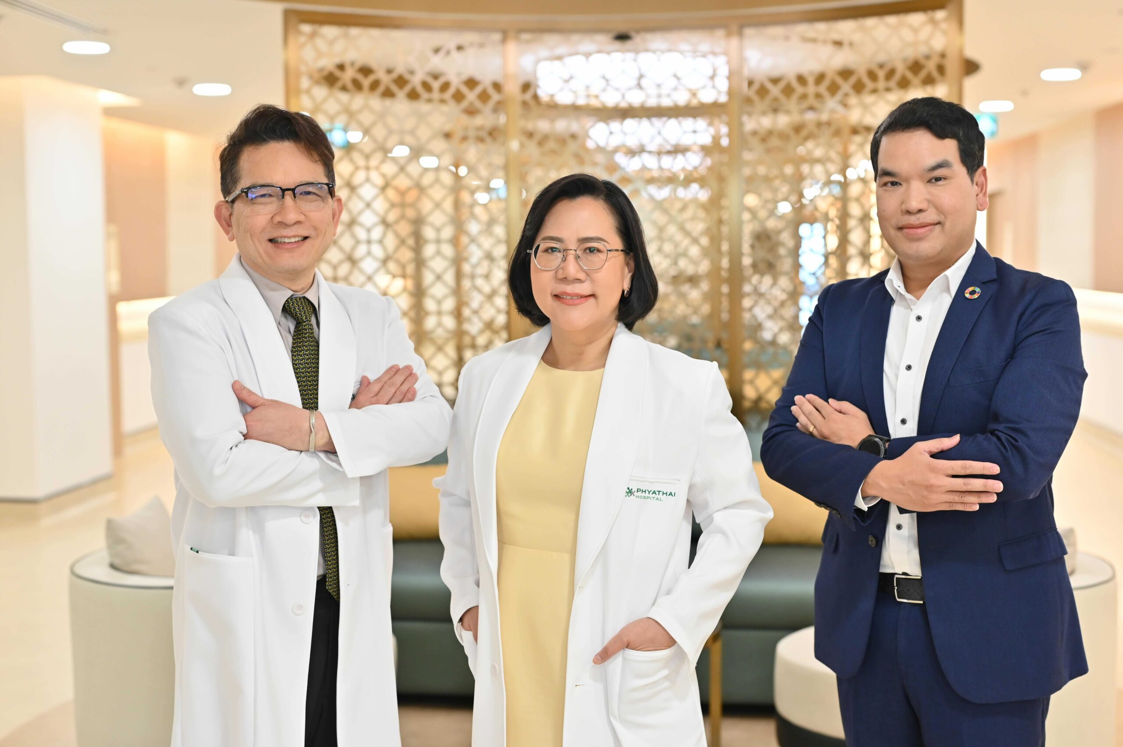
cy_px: 374
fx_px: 1559
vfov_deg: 27.0
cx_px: 562
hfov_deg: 39.6
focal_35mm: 50
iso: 800
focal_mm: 50
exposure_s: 1/200
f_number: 2.8
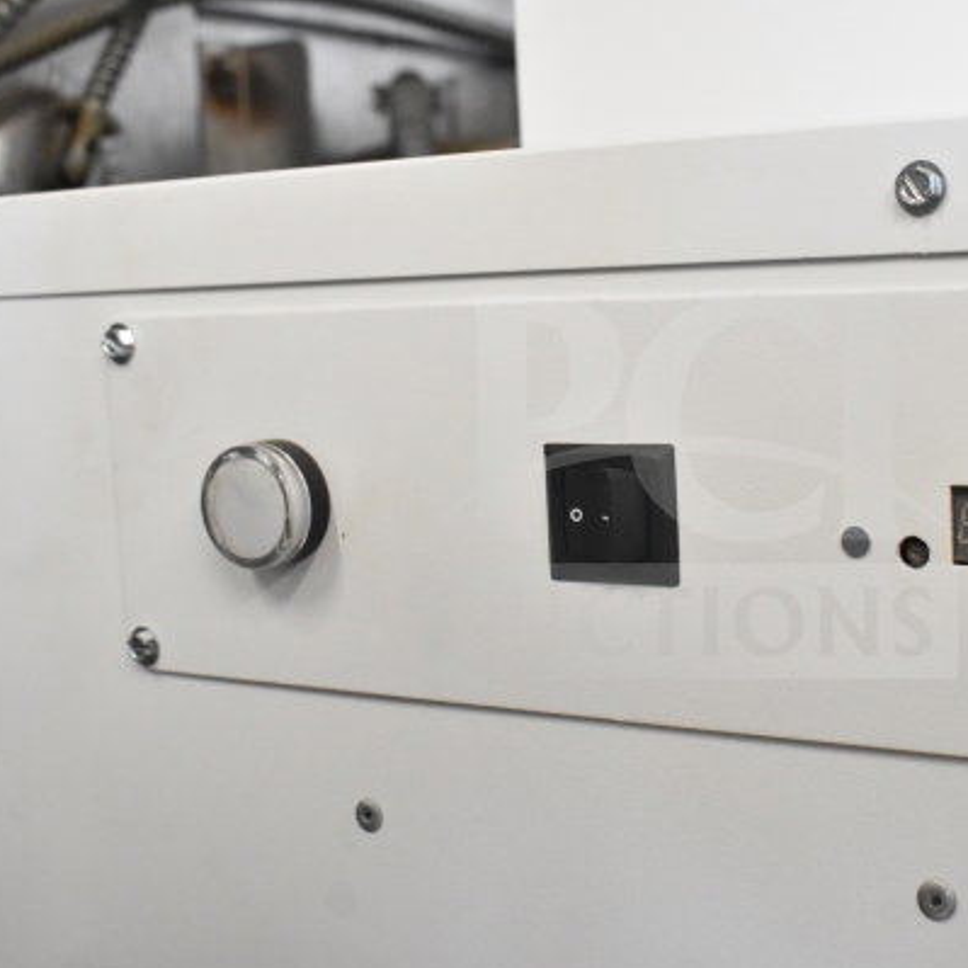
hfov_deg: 32.0
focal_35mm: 53
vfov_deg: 32.4
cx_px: 684
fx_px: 1666
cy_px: 486
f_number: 7.1
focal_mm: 27
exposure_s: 1/200
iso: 6400
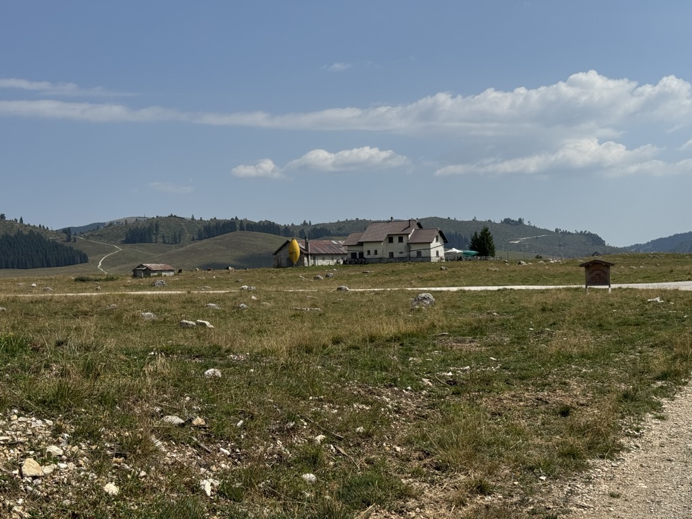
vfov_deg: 30.3
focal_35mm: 48
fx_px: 960
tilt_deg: +0.1
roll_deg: +1.1
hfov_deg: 39.7
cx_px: 346
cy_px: 260
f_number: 1.78
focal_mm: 6.76
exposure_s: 1/7937
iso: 64
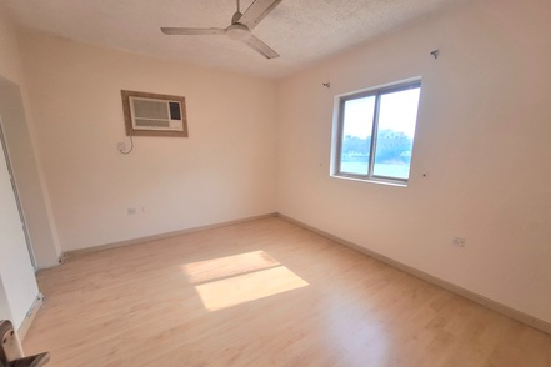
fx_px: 214
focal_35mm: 14
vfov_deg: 81.1
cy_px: 197
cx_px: 273
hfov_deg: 104.3
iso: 40
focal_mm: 1.74
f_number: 2.2
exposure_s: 1/50
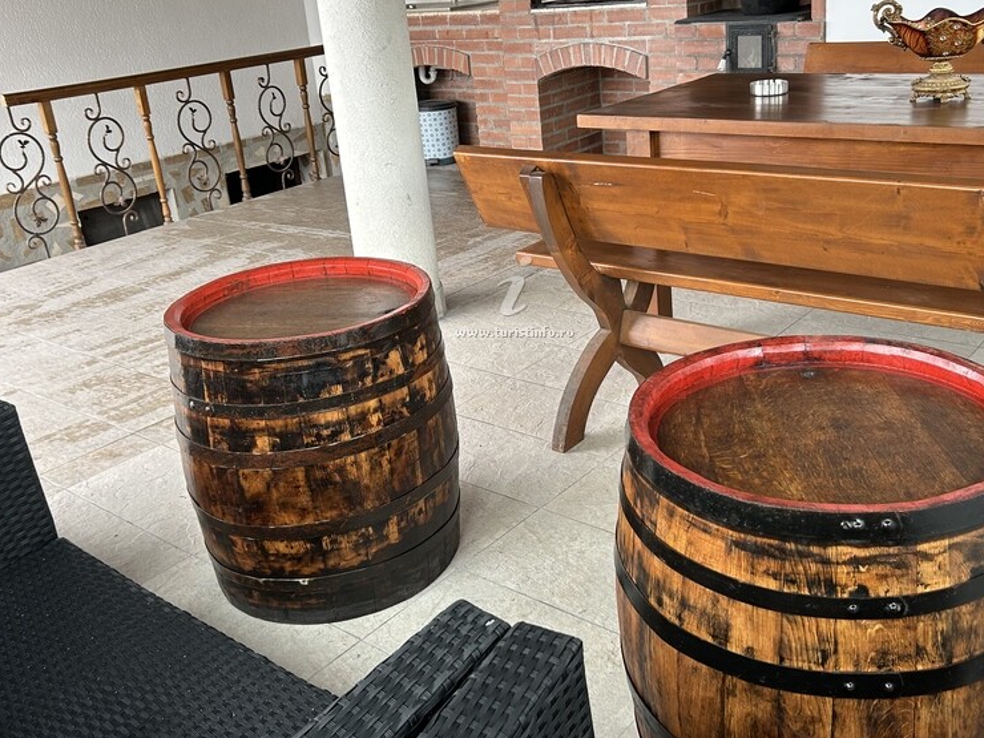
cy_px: 318
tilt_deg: -19.6
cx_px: 537
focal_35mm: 36
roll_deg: +5.5
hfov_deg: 51.3
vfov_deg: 39.6
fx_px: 1023
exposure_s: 1/121
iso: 64
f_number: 1.5
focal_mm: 5.7
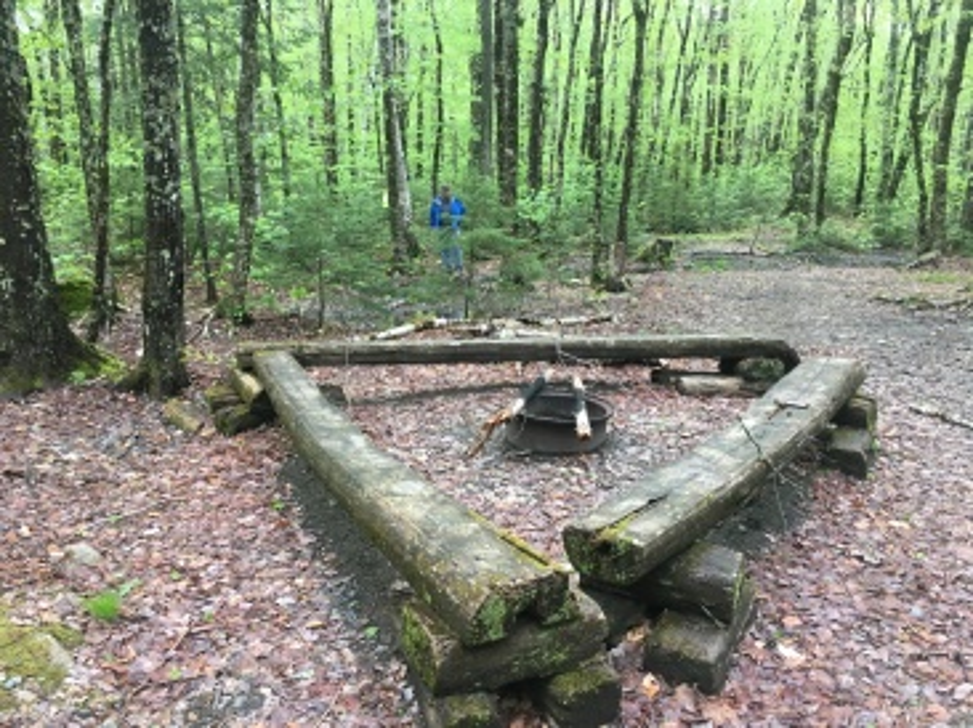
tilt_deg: -12.4
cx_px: 486
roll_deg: -0.1
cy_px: 364
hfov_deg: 61.7
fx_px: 815
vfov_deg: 48.2
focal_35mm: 29
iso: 32
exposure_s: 1/30
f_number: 2.2
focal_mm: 4.15
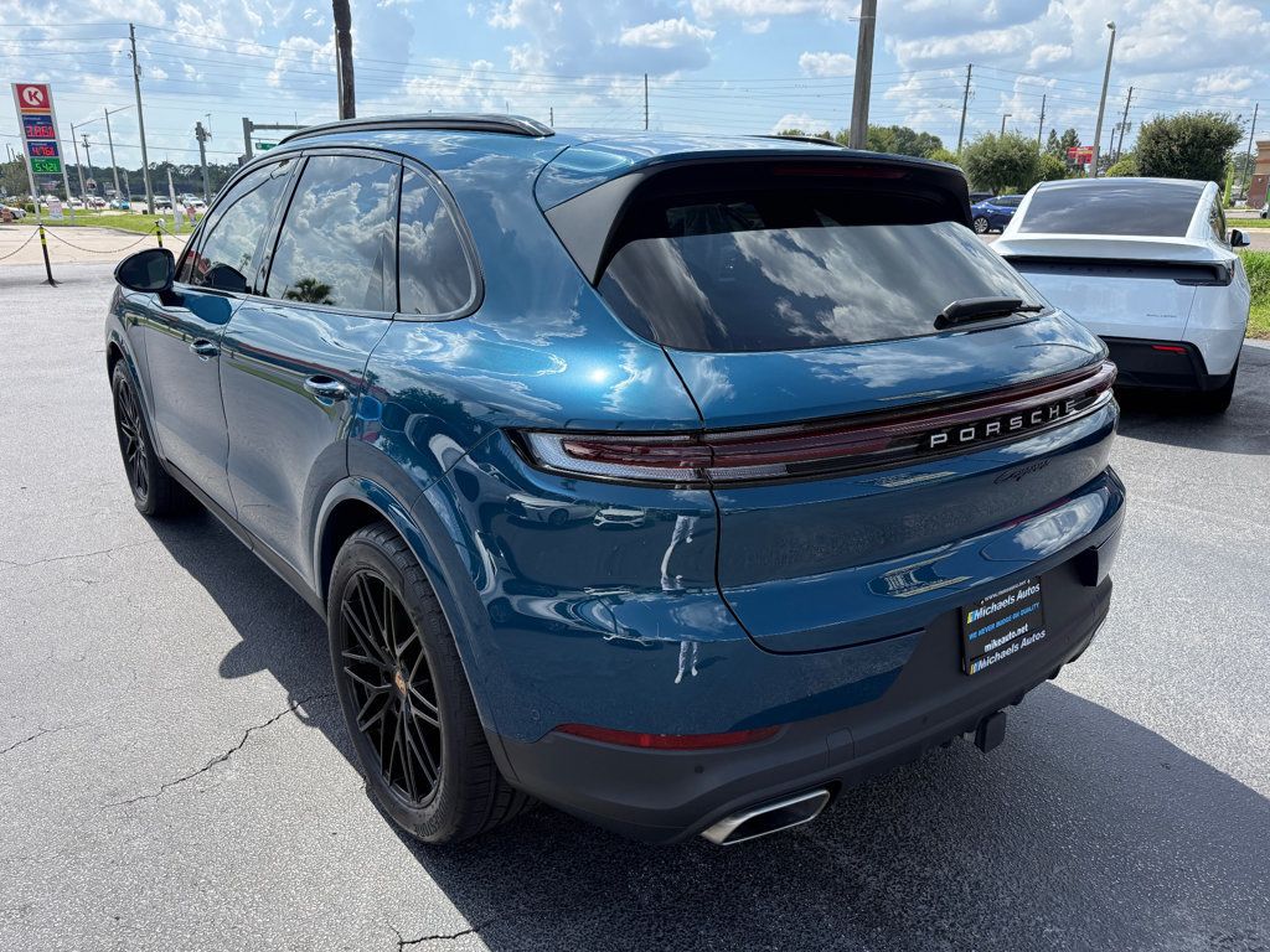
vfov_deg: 56.8
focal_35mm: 24
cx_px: 635
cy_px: 476
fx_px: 881
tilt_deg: -16.6
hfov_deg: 71.6
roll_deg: -0.5
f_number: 1.78
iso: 100
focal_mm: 6.76
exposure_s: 1/3279
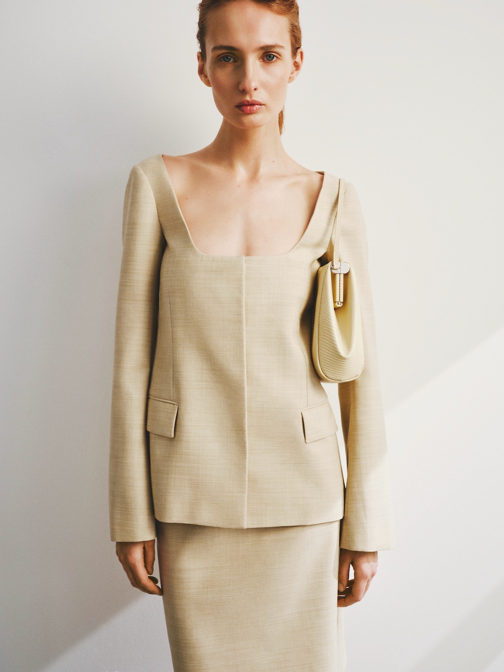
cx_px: 252
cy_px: 336
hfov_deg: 35.1
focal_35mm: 41
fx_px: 796
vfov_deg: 45.8
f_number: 9
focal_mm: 51.8
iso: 800
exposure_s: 1/125
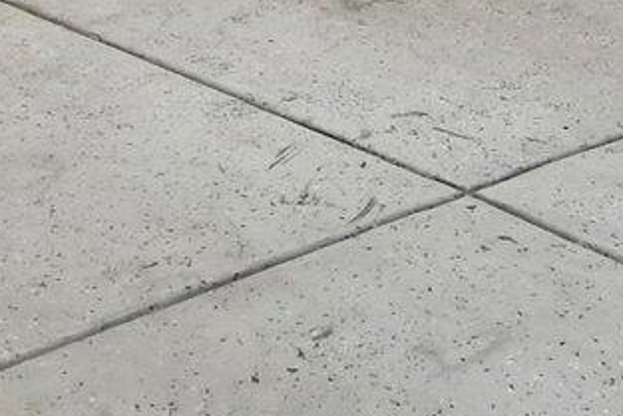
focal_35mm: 98
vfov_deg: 11.8
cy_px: -522
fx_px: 1697
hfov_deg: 20.7
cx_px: 454
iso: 400
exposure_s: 1/13
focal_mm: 10
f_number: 8
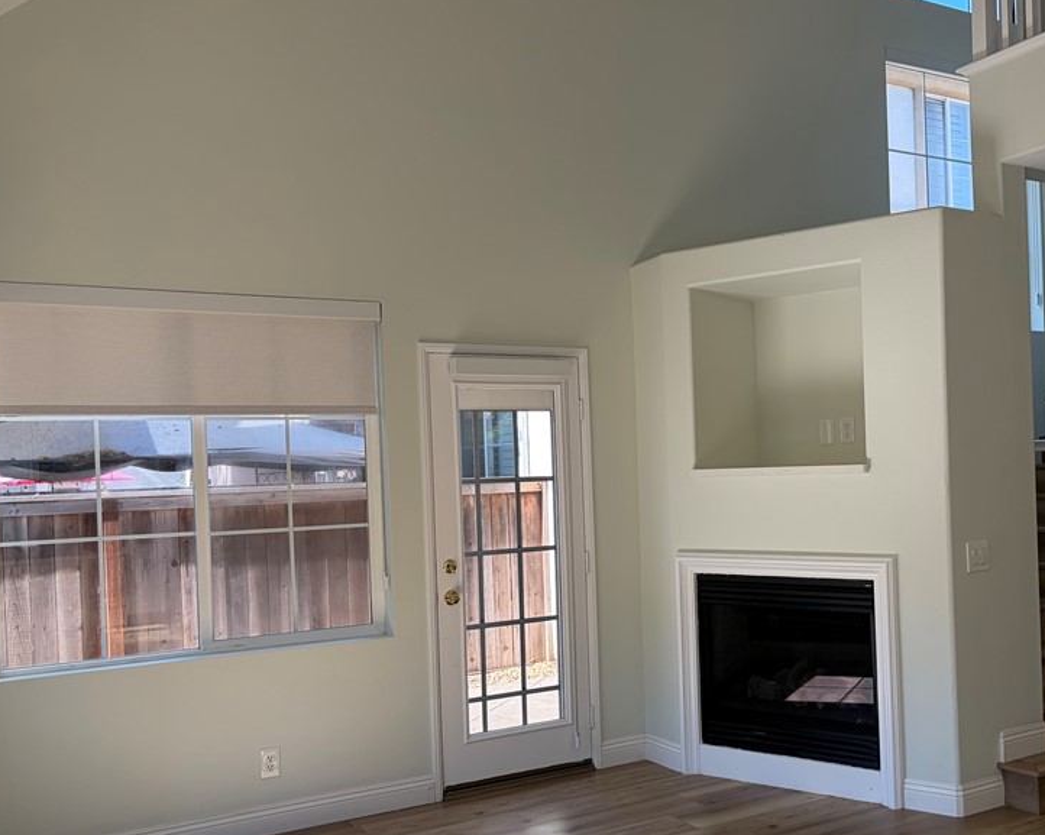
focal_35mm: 36
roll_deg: +1.2
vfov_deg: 41.0
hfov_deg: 49.4
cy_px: 478
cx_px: 703
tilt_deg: +0.1
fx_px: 1113
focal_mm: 5.96
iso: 50
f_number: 1.6
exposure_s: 1/295
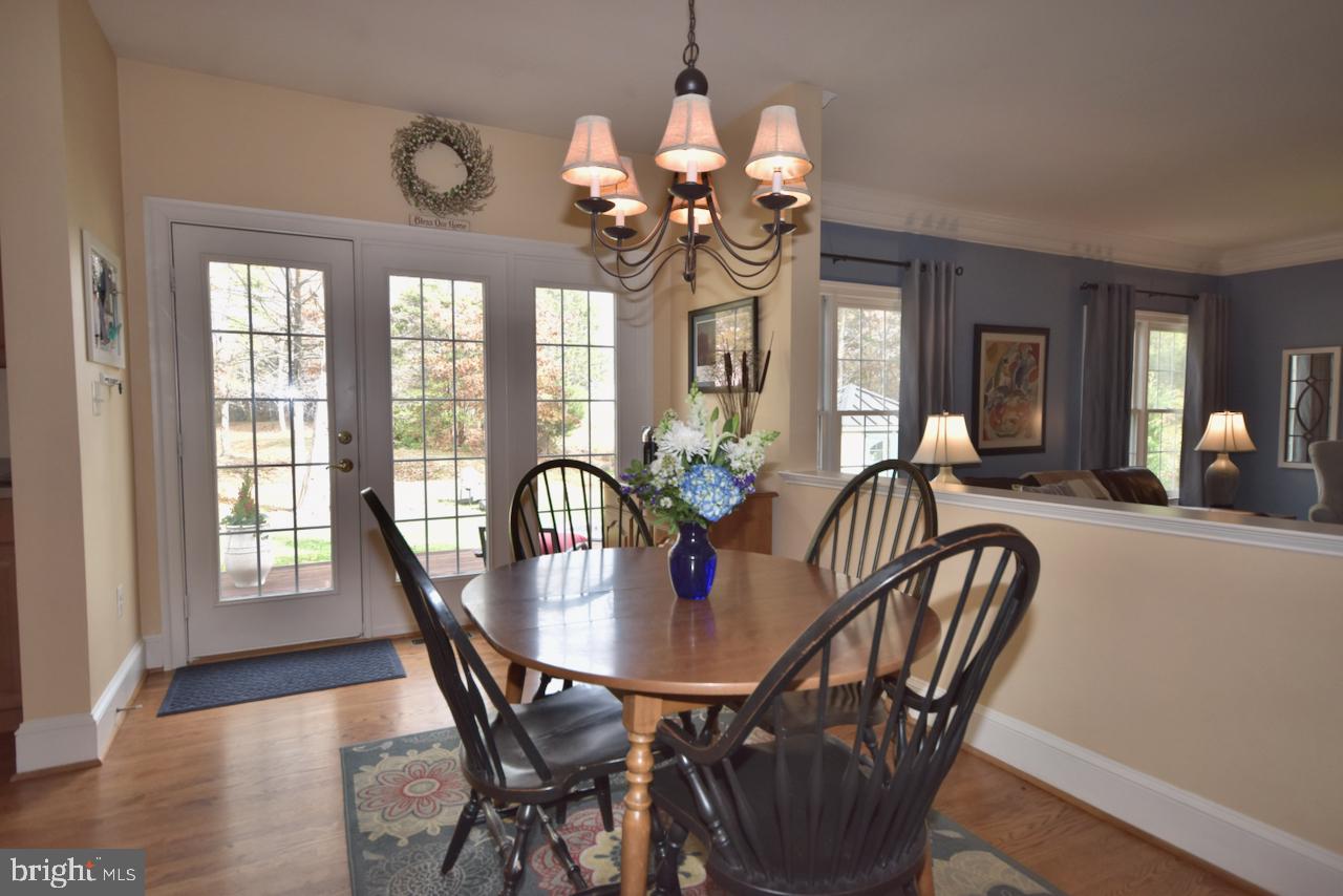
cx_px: 672
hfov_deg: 85.4
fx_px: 728
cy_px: 448
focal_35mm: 20
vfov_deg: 63.2
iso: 400
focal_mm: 13
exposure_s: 1/100
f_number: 5.6
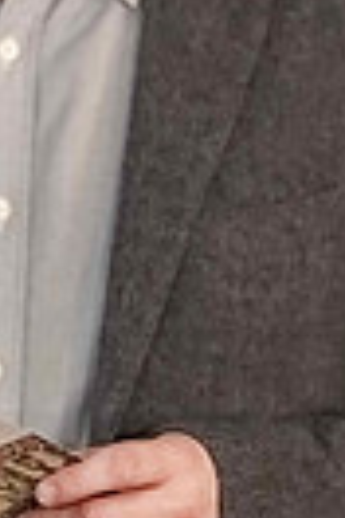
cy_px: 86
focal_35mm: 357
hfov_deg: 3.8
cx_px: -12
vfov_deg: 5.8
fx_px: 5131
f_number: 1.4
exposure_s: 1/250
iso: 7200
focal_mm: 105
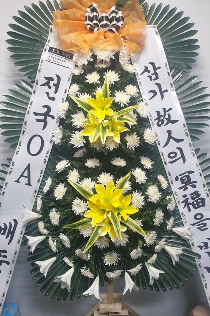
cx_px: 112
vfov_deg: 63.7
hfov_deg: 44.9
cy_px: 155
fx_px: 254
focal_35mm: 29
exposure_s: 1/60
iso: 200
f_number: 2.4
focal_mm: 4.3
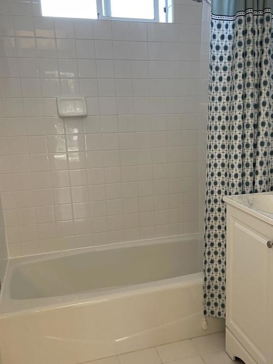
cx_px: 187
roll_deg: +1.7
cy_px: 199
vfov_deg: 50.1
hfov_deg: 38.1
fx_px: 389
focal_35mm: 37
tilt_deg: -13.5
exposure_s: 1/60
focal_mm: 4.2
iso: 100
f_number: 1.6
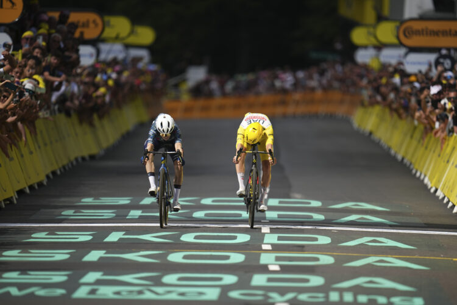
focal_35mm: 400
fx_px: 5077
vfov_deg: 3.4
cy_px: 152
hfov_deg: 5.2
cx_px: 228
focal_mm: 400
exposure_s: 1/8000
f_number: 2.8
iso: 500
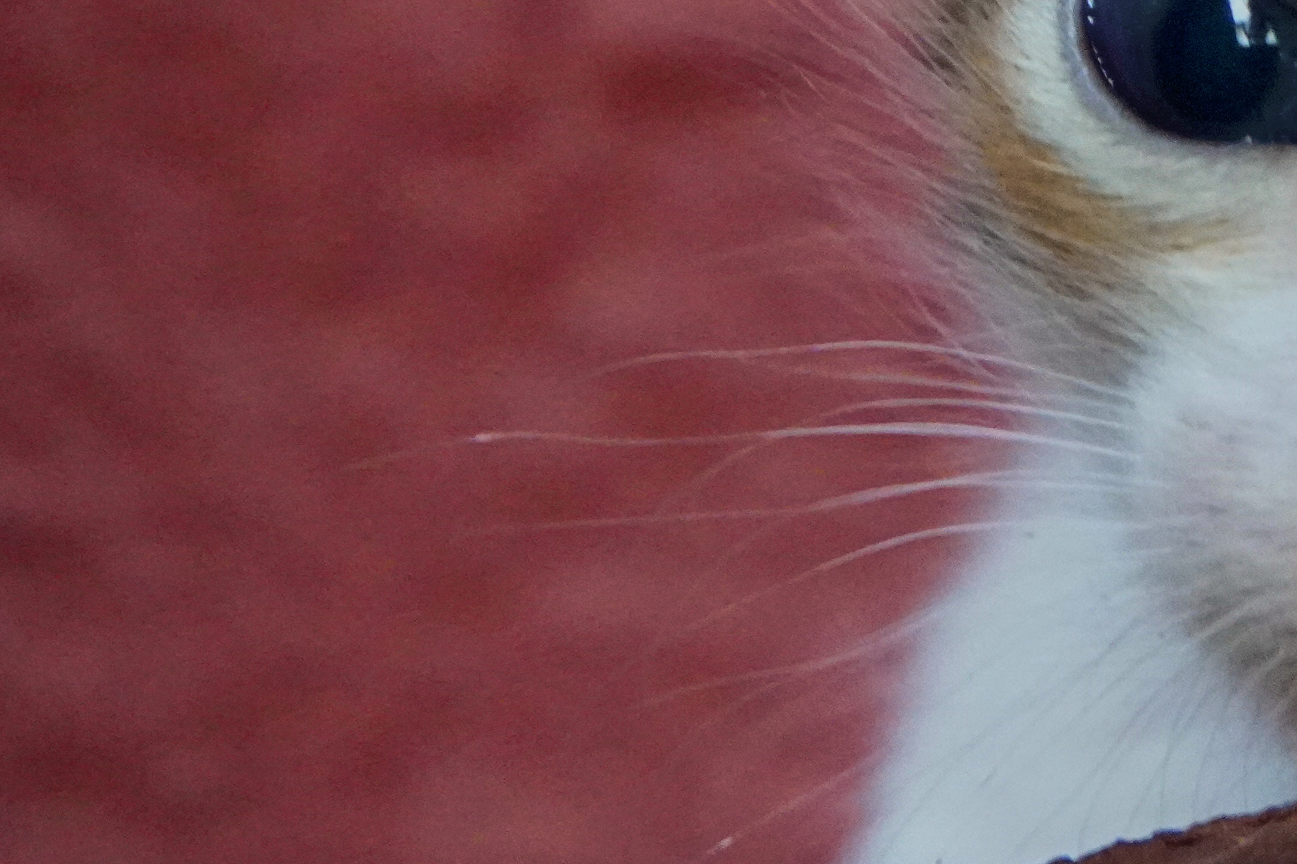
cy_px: -264
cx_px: 1526
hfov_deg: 2.4
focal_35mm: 873
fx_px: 31448
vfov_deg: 1.6
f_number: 6.3
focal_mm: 210
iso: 6400
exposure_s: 1/80
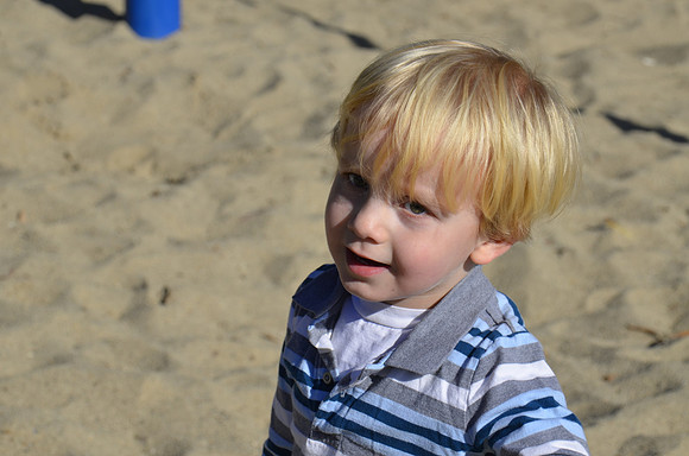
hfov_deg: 13.7
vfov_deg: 9.1
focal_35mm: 150
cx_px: 344
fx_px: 2865
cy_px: 228
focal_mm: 100
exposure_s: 1/320
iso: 100
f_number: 9
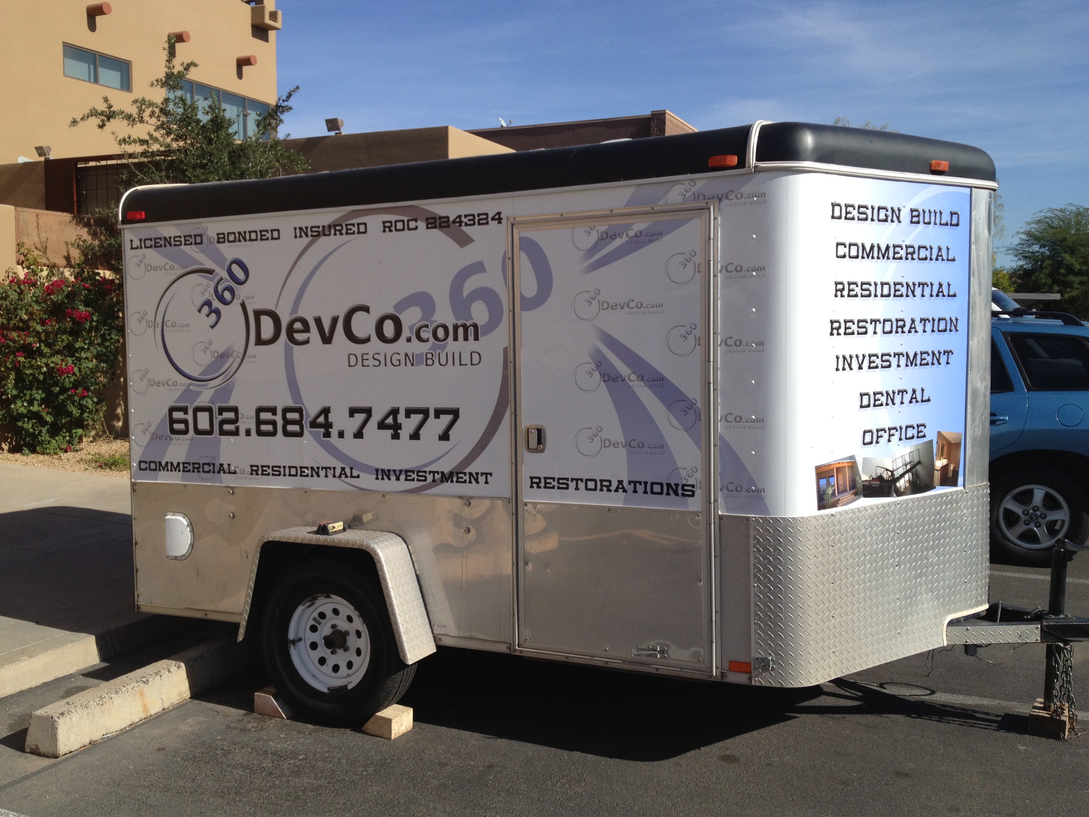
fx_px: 1133
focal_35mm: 36
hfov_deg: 51.3
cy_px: 407
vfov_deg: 39.7
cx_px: 531
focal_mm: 4.28
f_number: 2.4
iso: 50
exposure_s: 1/2045
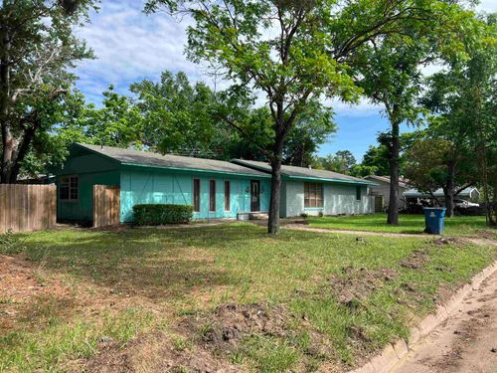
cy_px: 186
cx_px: 248
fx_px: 373
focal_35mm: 26
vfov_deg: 53.1
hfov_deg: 67.3
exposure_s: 1/1751
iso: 50
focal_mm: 5.7
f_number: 1.5
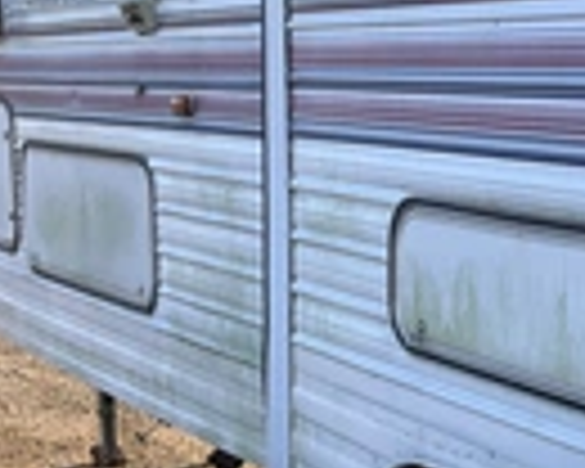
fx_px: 1506
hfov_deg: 20.9
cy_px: 248
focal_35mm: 87
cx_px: 639
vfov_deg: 17.7
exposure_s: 1/529
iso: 25
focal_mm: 3
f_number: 1.8
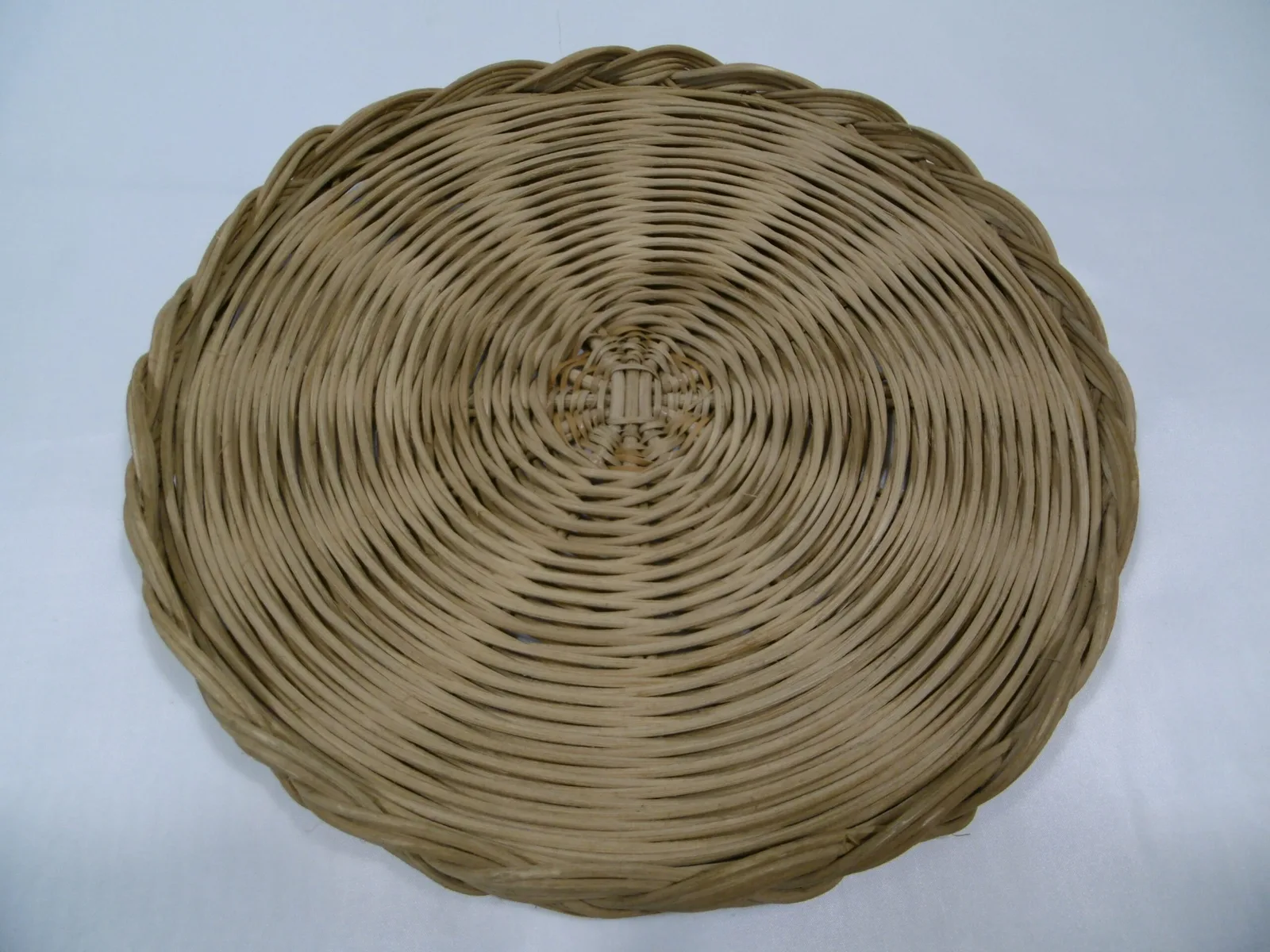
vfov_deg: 56.8
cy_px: 476
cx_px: 635
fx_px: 881
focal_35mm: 24
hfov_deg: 71.6
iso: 100
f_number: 3.1
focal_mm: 4.3
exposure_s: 1/30
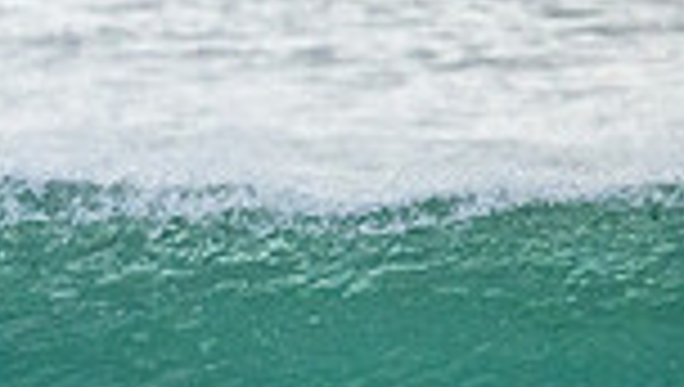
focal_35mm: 2355
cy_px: 569
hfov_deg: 0.9
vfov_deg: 0.5
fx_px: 42773
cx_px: -369
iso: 7200
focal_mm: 590
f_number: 11
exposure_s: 1/2000
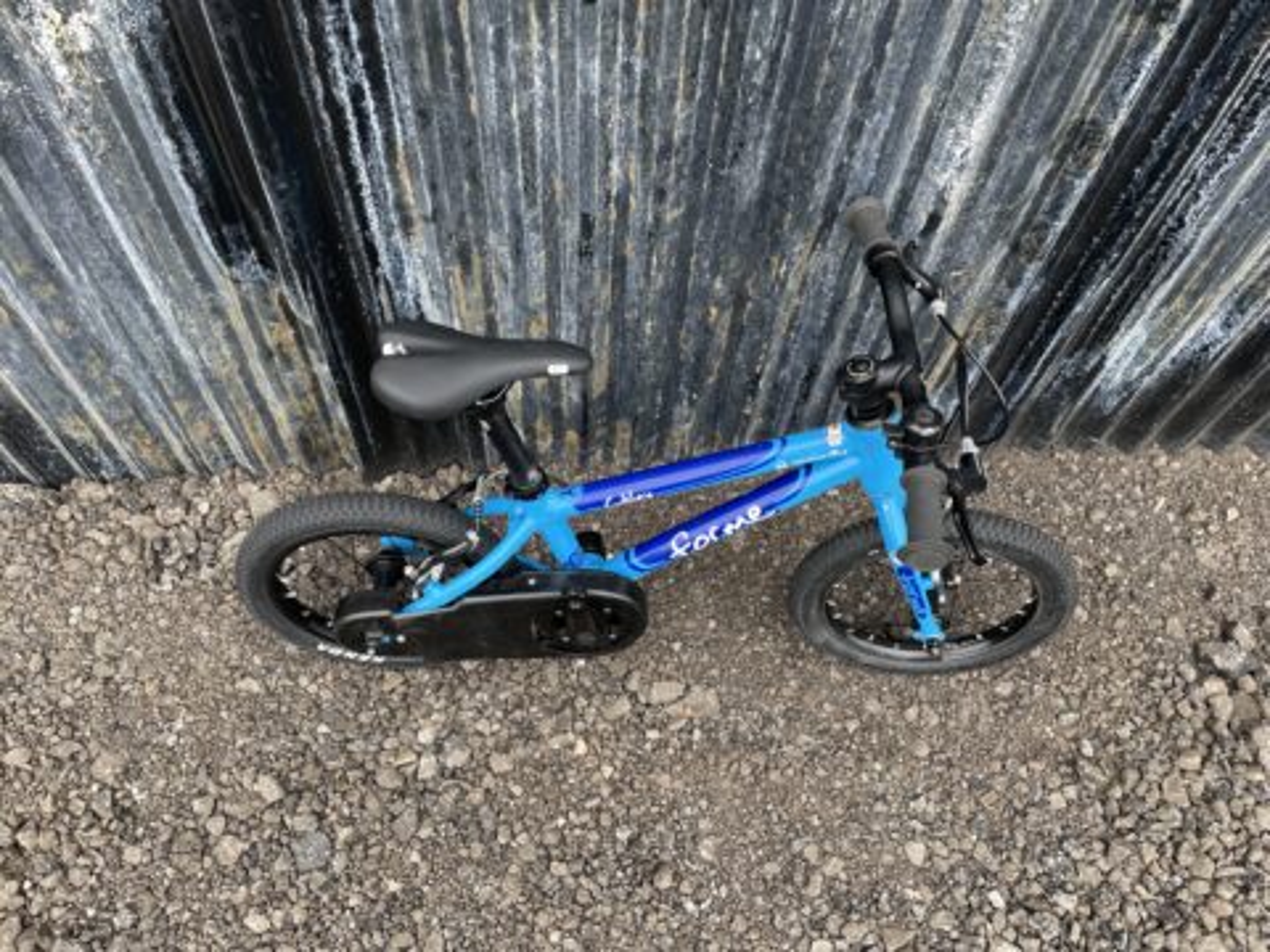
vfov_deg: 53.1
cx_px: 635
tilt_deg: -58.5
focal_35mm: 26
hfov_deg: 67.3
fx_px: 954
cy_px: 476
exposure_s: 1/178
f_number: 1.6
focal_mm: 4.2
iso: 32
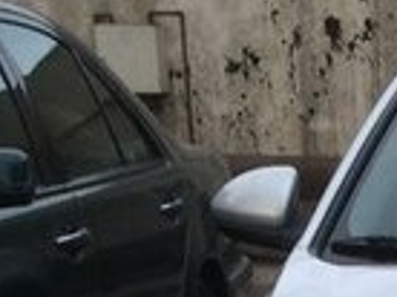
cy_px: 575
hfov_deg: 13.1
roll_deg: -0.8
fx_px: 1591
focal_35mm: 139
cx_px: 667
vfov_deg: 9.9
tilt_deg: -18.2
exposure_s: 1/100
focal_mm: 4.15
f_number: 2.2
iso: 64
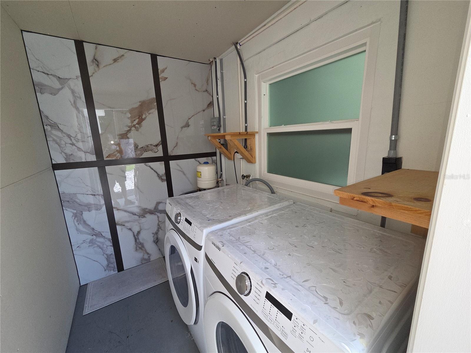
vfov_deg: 89.9
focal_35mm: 13
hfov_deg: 106.2
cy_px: 176
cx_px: 236
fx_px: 177
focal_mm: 2.2
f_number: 2.2
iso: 80
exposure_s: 1/120
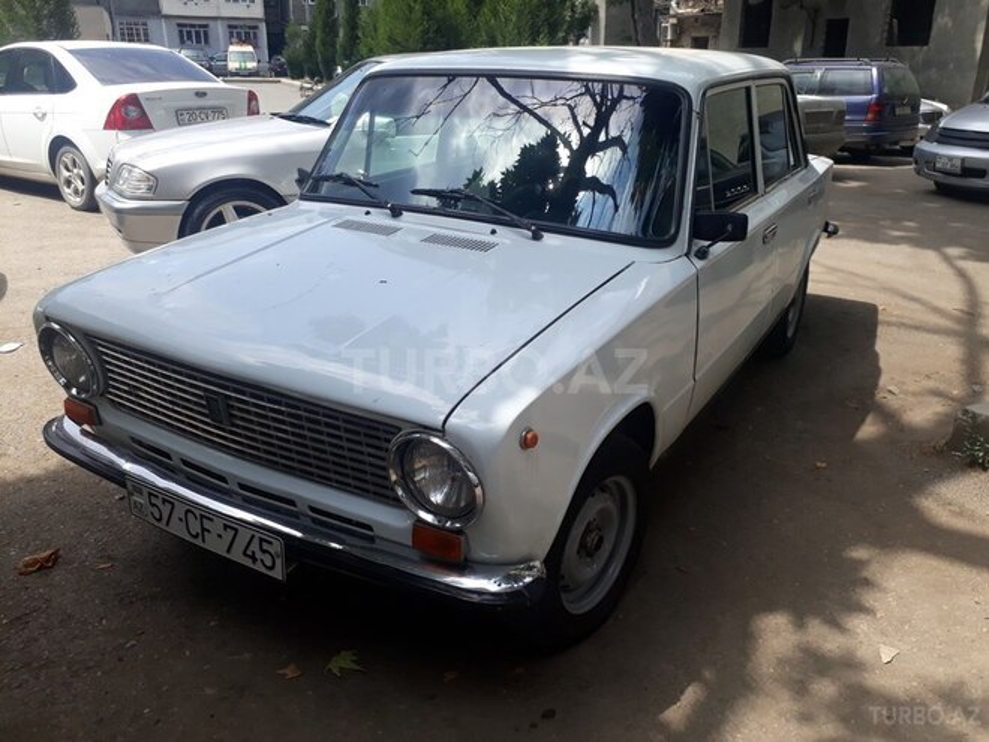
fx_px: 771
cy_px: 371
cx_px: 494
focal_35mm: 27
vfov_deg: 51.4
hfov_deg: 65.3
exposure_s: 1/823
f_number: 1.9
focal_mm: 3.6
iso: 40
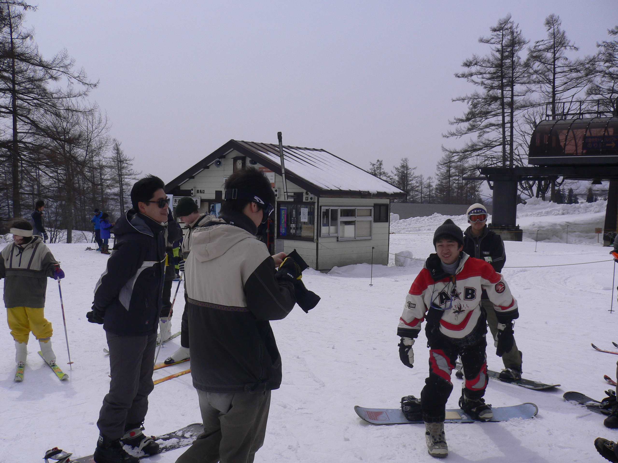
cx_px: 309
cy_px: 232
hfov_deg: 52.6
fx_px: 625
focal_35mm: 35
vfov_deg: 40.7
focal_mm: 5.8
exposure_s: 1/1000
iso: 80
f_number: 5.6
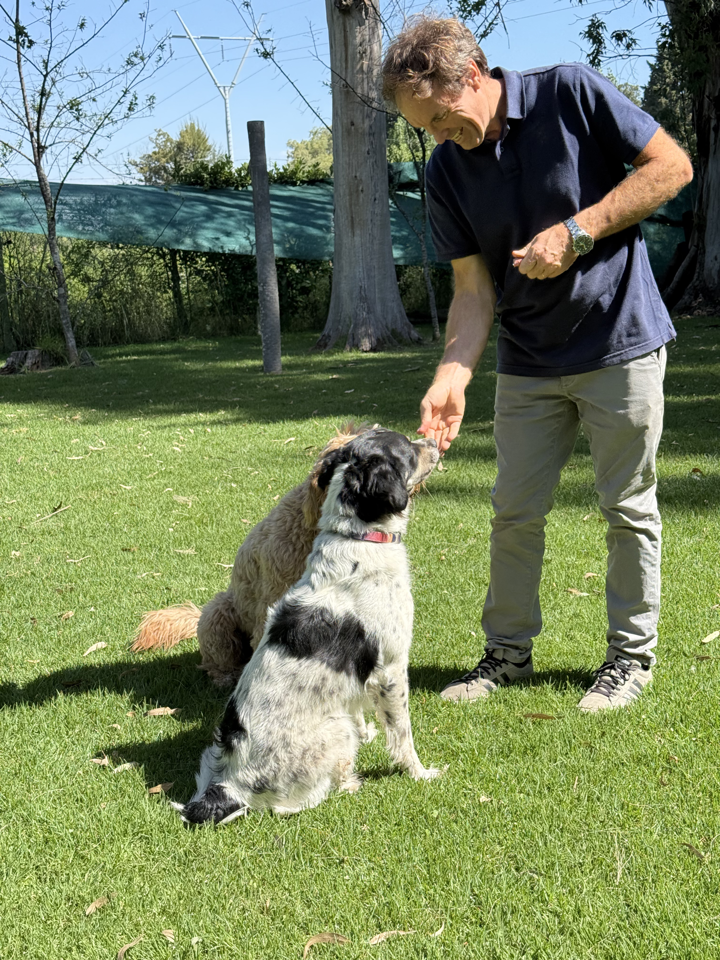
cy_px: 480
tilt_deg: -9.4
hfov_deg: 30.3
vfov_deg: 39.7
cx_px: 360
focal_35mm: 48
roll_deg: +2.4
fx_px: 1331
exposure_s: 1/1678
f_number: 1.78
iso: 64
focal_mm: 6.76
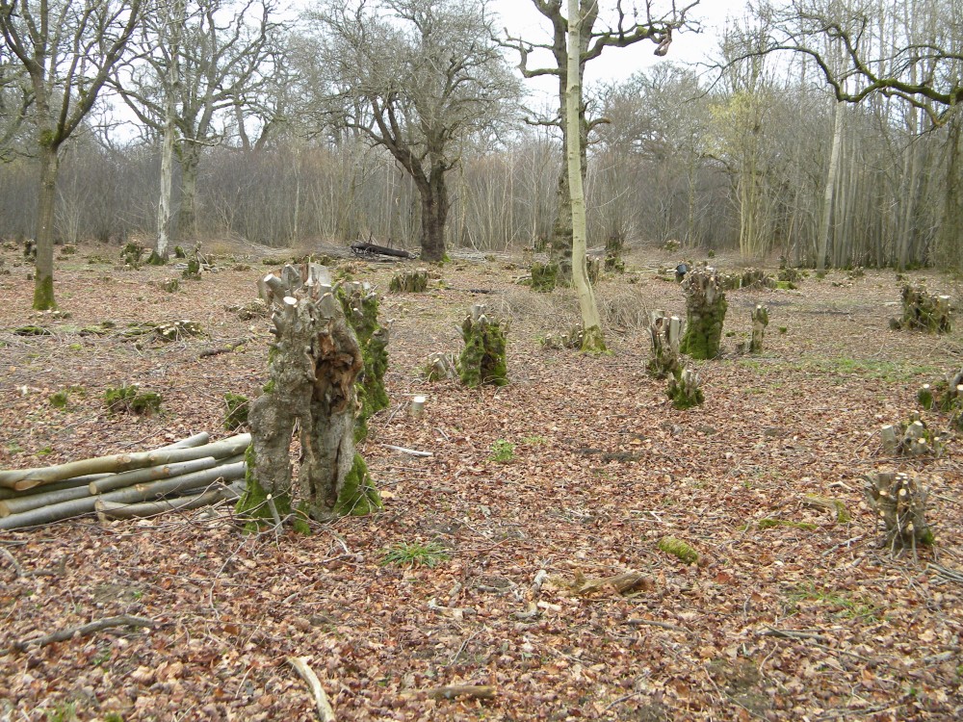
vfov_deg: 35.1
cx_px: 482
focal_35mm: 41
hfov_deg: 45.8
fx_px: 1141
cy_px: 361
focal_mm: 7.3
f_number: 3.8
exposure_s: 1/59.7
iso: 104
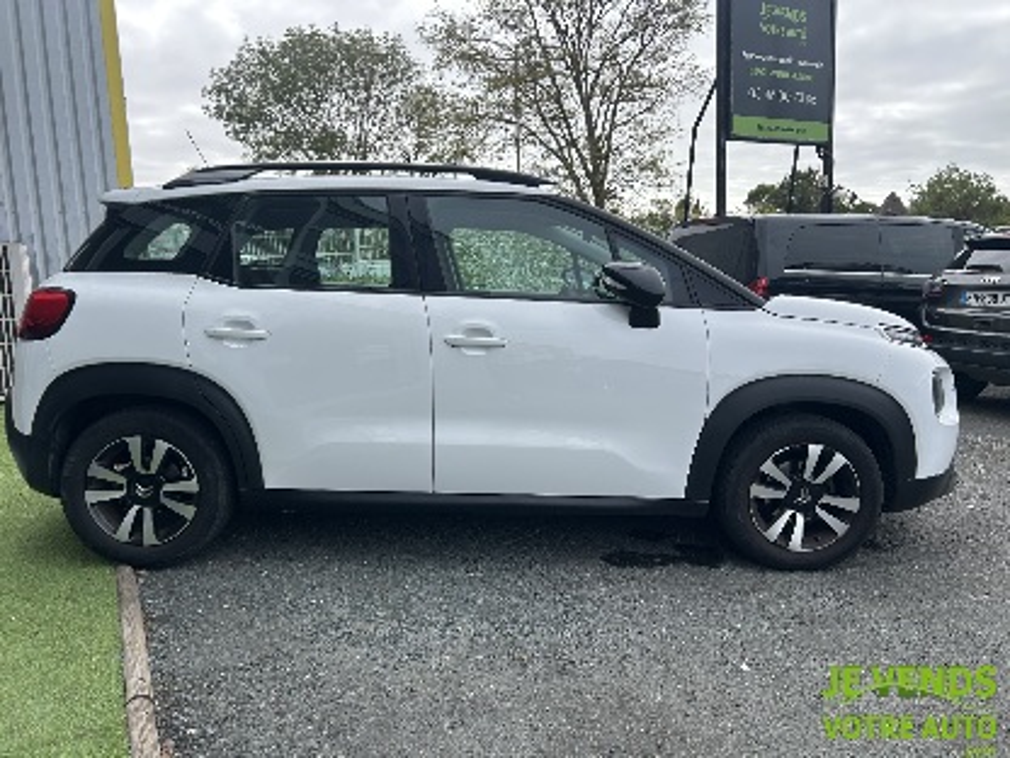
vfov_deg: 53.1
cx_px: 505
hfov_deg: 67.3
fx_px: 759
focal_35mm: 26
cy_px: 379
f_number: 1.5
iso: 50
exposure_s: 1/2123
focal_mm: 5.7
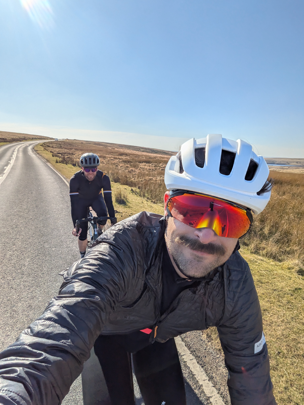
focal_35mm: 21
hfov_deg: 63.4
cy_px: 202
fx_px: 246
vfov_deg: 79.0
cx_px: 152
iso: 49
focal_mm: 2.74
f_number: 2.2
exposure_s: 1/2933
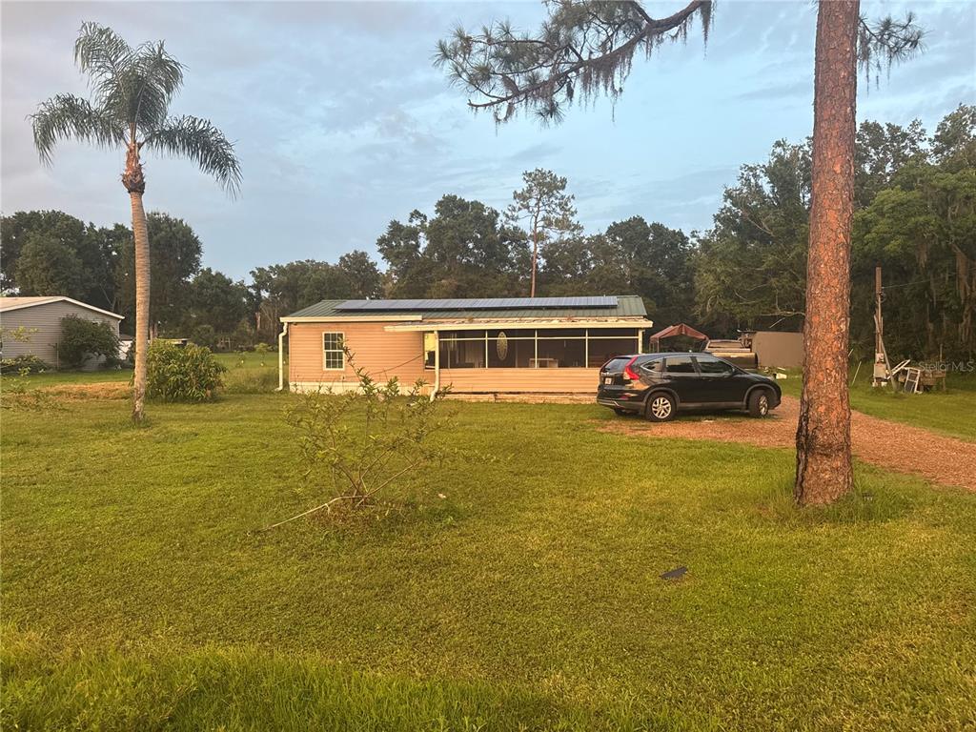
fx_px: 677
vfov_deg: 56.8
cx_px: 488
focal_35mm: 24
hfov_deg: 71.6
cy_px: 366
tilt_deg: -3.8
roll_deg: +0.9
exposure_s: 1/61
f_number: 1.78
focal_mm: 6.76
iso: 200
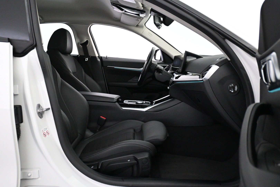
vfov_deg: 44.6
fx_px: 227
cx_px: 140
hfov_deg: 63.2
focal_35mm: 29
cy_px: 94
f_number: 3.8
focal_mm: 19.5
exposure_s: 1/100
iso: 4000
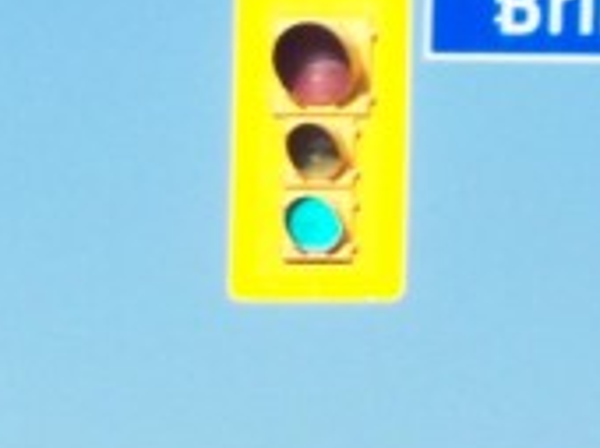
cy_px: 1009
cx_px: -314
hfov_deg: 3.1
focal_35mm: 633
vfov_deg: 2.3
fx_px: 10956
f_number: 5.7
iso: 100
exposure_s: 1/200
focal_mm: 18.8
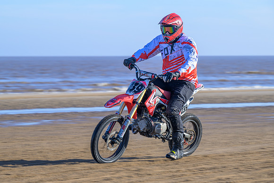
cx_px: 132
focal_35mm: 159
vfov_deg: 8.6
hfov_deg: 12.9
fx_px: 1214
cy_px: 85
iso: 64
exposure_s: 1/160
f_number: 7.1
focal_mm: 140
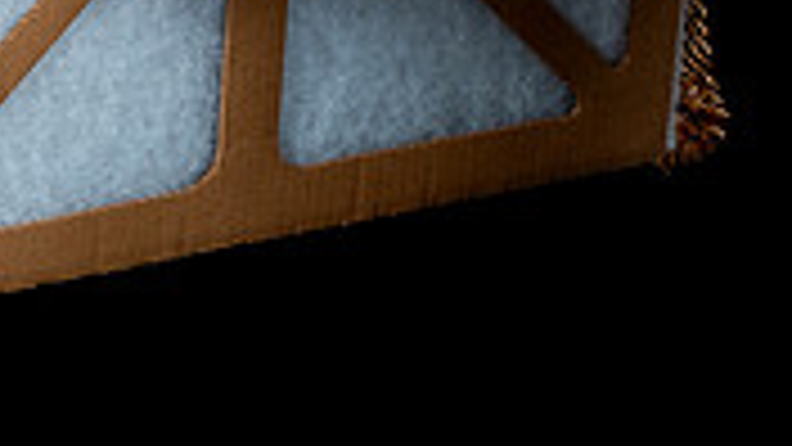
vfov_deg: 6.2
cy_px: -349
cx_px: -387
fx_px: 4053
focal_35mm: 193
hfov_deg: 10.8
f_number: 8
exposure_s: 1/125
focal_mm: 56
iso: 160
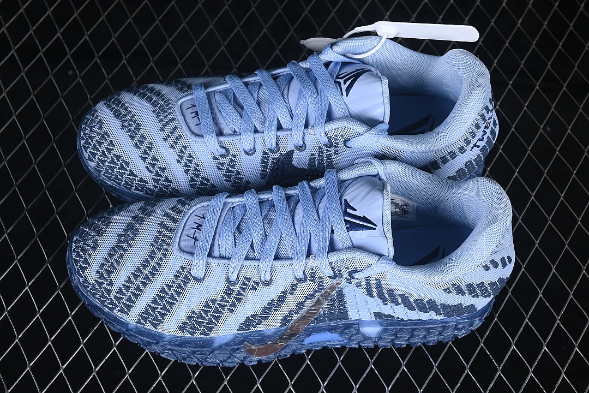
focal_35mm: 75
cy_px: 196
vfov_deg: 18.2
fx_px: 1227
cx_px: 294
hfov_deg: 27.0
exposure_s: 1/80
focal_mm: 50
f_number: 7.1
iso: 160
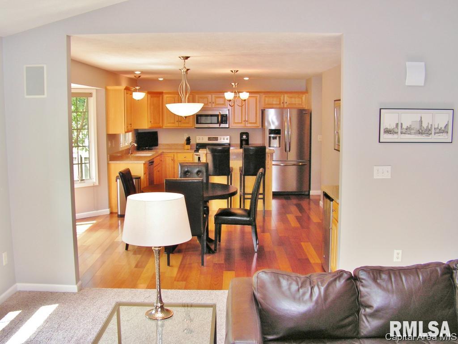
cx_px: 229
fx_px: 476
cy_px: 172
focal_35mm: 36
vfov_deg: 39.7
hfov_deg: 51.4
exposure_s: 1/40
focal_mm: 6
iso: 80
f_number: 3.2
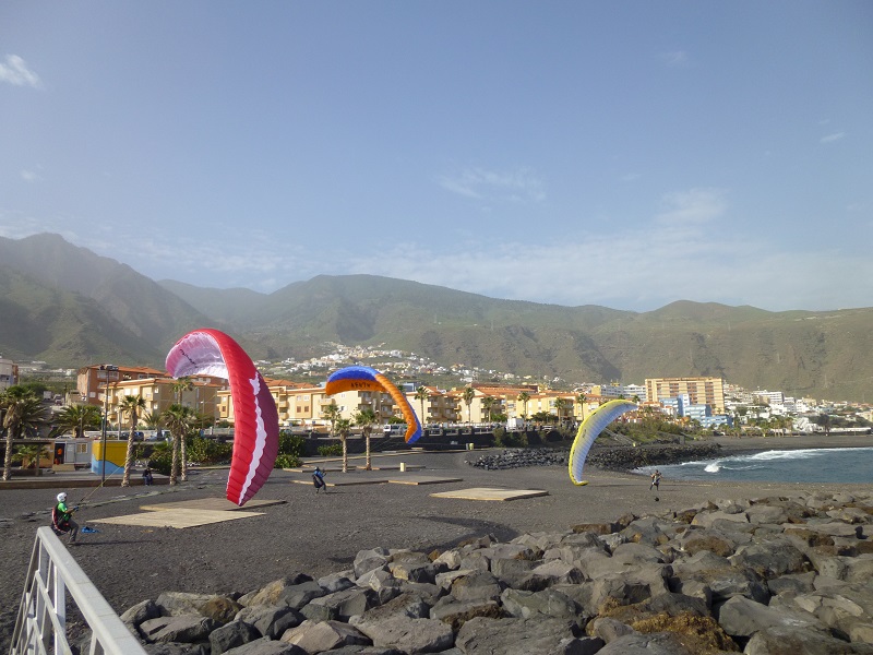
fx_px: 630
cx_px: 436
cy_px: 328
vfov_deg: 54.9
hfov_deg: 69.4
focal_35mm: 25
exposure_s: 1/200
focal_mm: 4.5
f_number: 9
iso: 100
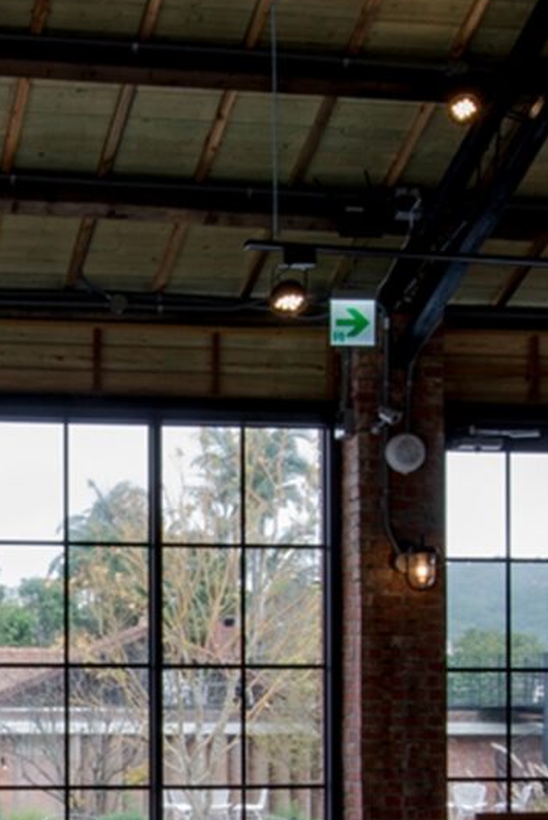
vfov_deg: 26.7
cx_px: -97
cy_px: 792
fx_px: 1642
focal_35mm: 72
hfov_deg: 18.1
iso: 50
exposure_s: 1/5
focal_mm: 15
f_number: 18
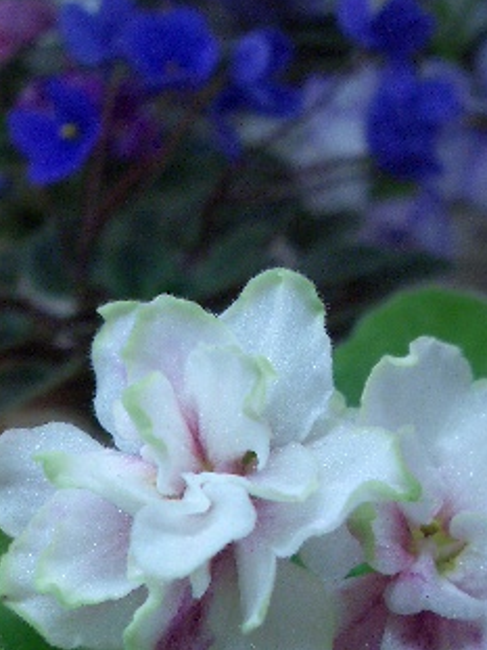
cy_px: 489
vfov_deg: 26.7
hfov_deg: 20.4
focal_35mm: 72
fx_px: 1352
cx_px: 324
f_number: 2.6
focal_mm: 5.8
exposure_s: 1/100
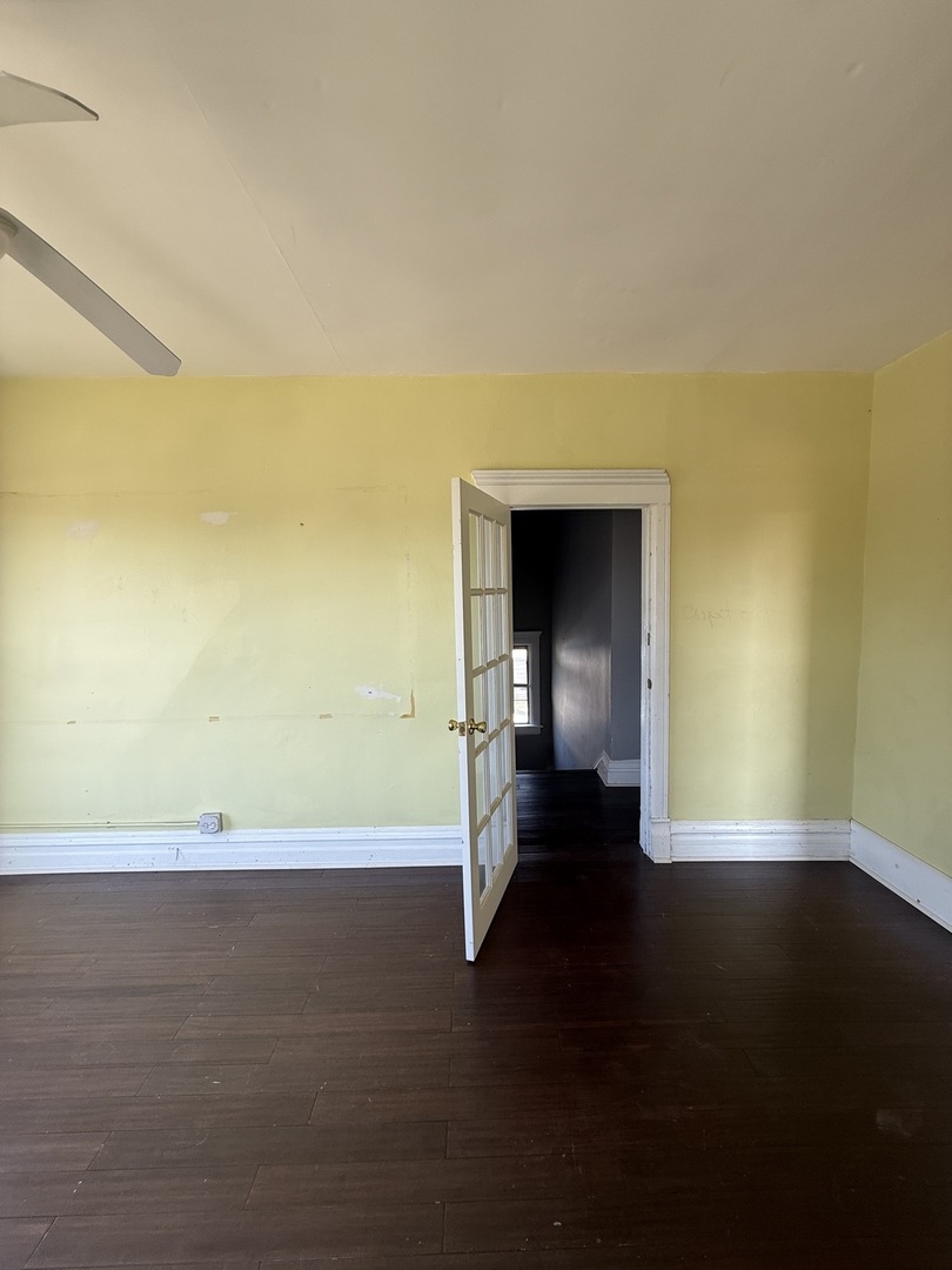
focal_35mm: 14
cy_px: 635
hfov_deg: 85.7
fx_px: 513
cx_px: 476
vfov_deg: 102.1
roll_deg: -0.3
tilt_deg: -3.0
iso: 100
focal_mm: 2.22
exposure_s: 1/99
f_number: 2.2
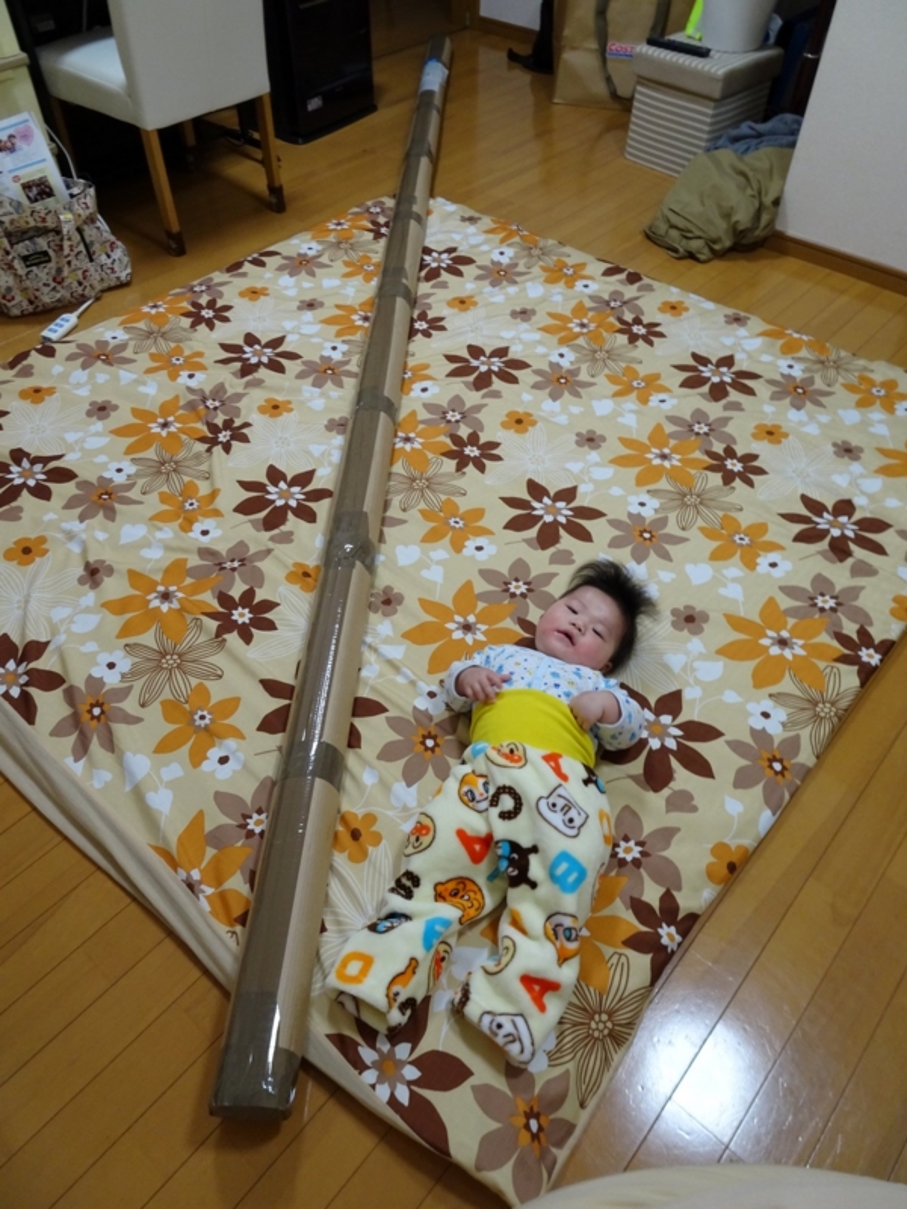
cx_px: 454
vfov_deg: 71.6
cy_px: 604
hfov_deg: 56.8
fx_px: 838
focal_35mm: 24
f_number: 3.5
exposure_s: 1/30
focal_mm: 4.1
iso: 160
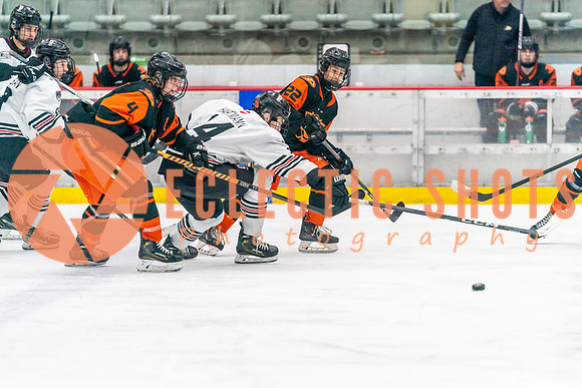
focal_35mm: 205
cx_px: 291
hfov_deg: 10.1
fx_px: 3309
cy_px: 194
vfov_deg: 6.7
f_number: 2.8
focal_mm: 200
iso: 3200
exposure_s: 1/1250
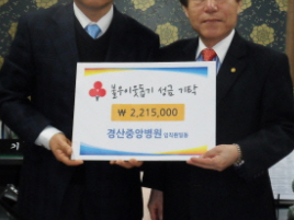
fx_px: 713
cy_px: 76
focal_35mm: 84
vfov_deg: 17.5
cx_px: 170
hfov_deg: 23.3
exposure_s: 1/60
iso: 400
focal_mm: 7.9
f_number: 4.2
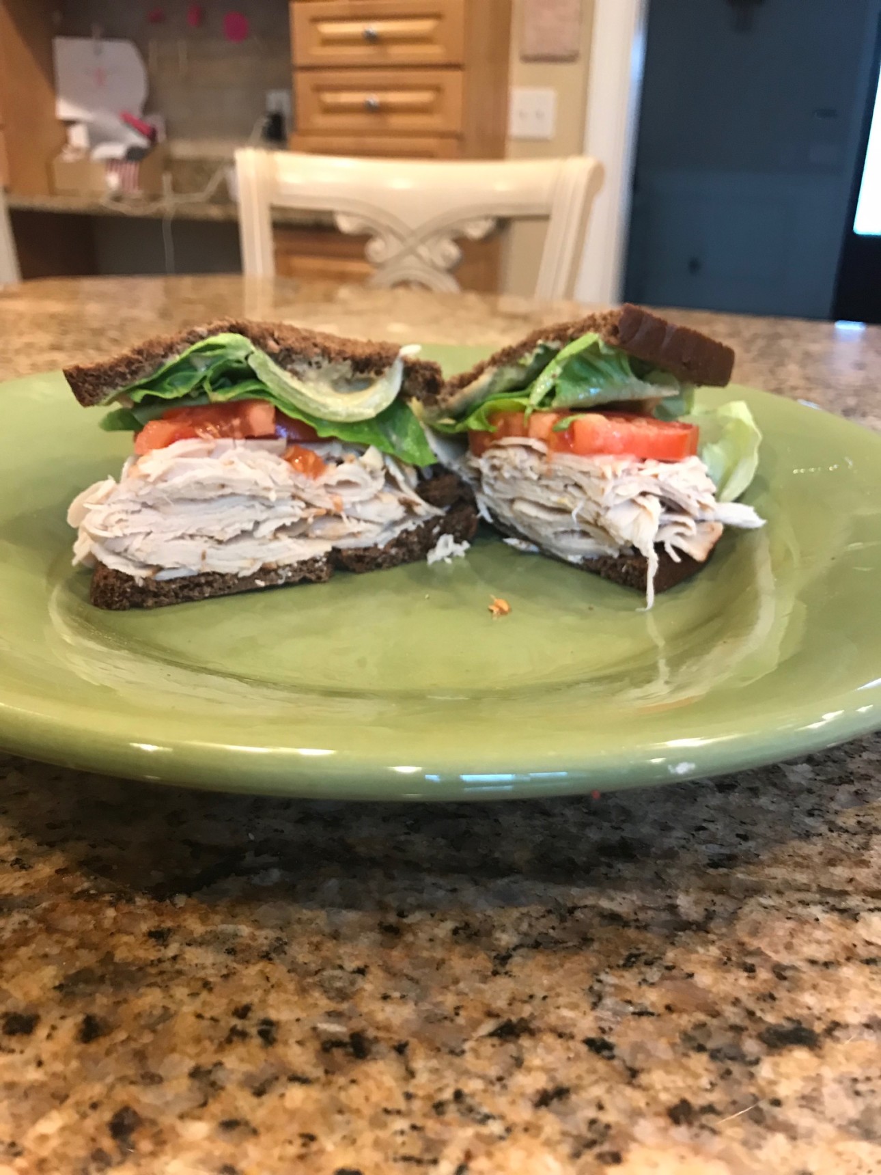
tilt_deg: -22.3
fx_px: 950
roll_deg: -2.2
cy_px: 588
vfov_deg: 63.4
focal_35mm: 28
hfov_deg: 49.7
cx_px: 440
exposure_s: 1/15
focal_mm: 3.99
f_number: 1.8
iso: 64
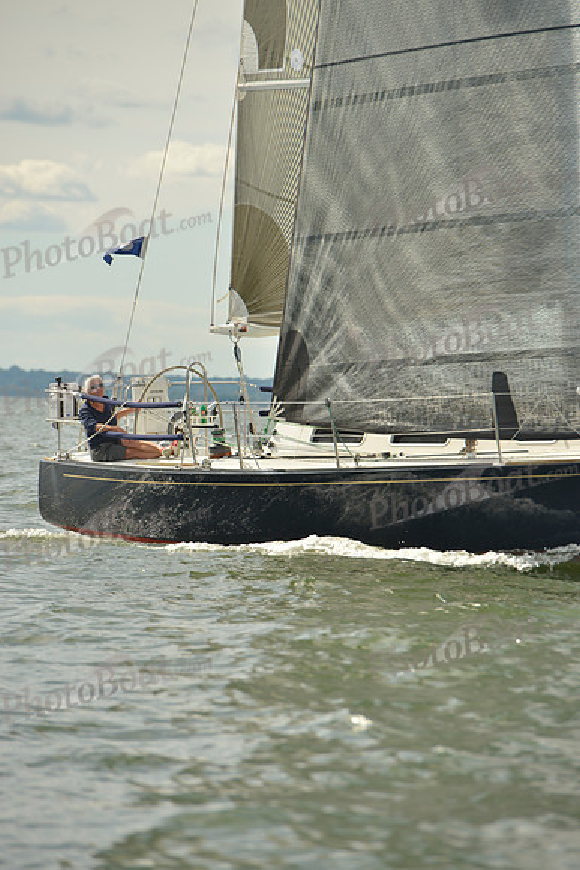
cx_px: 290
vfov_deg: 10.3
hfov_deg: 6.9
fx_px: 4830
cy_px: 435
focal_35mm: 200
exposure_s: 1/1000
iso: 200
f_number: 7.1
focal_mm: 200
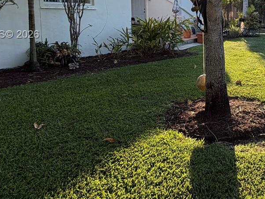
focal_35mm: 37
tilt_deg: -5.5
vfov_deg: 37.1
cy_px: 35
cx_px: 253
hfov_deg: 44.2
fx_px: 283
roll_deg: -0.8
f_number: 2.2
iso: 64
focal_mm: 2.22
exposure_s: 1/502
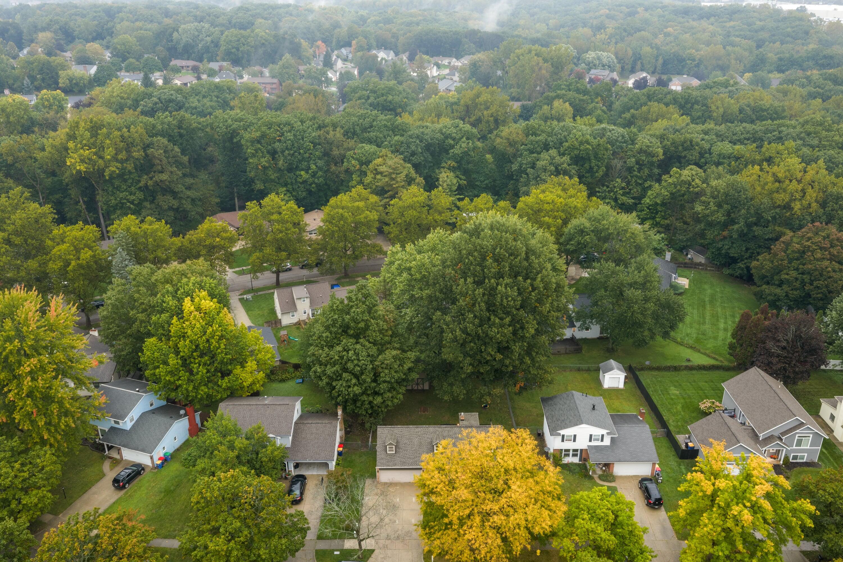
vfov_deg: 46.4
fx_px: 656
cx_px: 422
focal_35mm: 28
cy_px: 281
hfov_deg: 65.5
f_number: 5.6
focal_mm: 14.45
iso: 100
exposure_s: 1/2.5
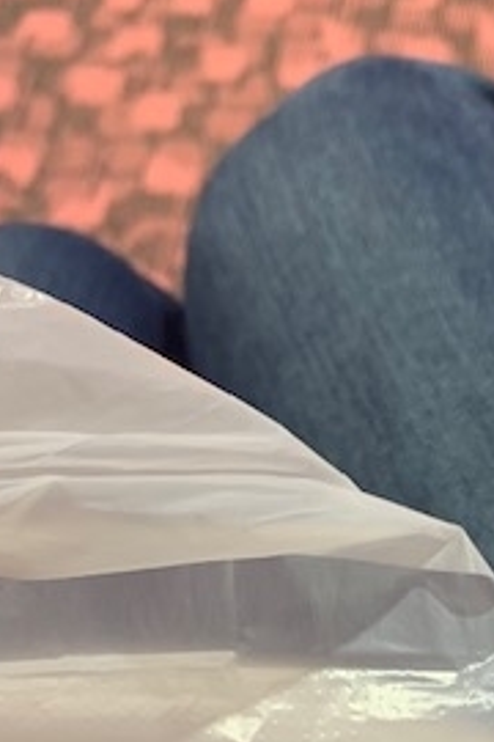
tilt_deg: -61.0
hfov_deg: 20.8
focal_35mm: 64
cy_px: 775
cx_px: 453
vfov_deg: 29.0
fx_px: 1317
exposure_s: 1/60
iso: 160
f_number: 1.8
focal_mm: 4.25
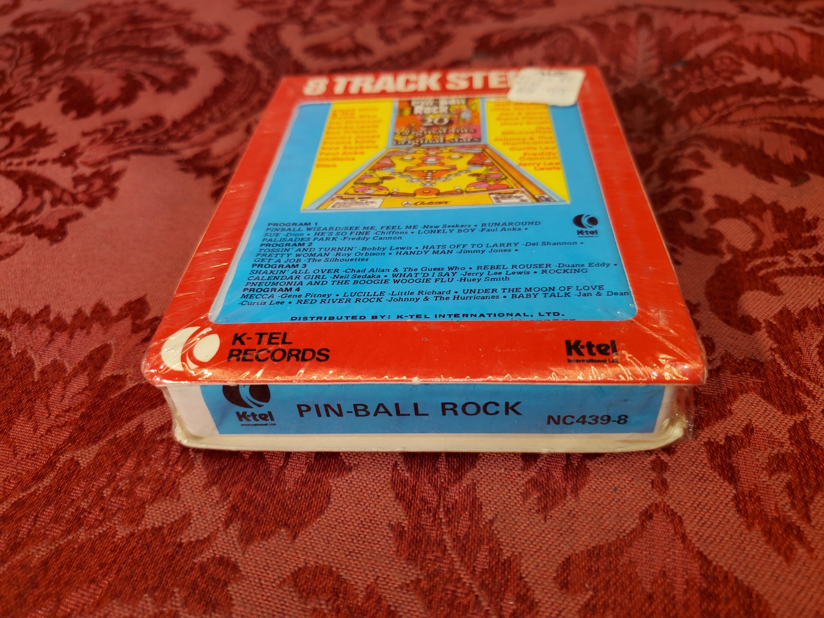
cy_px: 309
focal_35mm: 26
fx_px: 619
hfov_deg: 67.3
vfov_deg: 53.1
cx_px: 412
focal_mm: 4.3
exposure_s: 1/120
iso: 80
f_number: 1.5
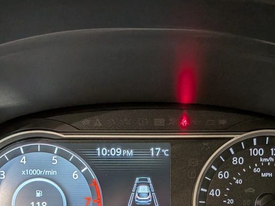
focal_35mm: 49
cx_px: 147
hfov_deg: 38.9
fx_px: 389
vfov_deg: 27.9
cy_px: 207
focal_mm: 4.53
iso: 77
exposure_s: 1/120
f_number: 1.7
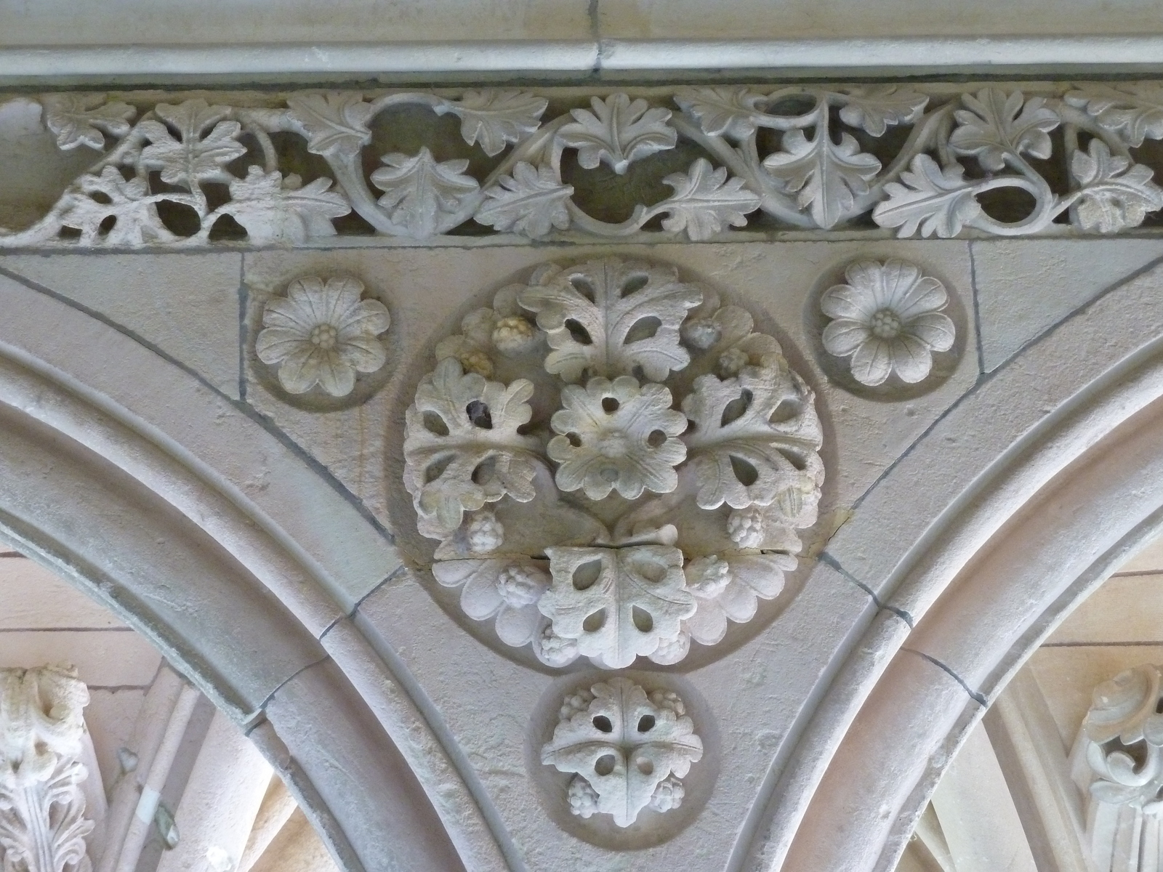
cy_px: 436
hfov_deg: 25.0
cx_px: 582
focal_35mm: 78
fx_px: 2621
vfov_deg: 18.9
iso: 400
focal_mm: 12.8
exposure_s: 1/20
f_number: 4.2
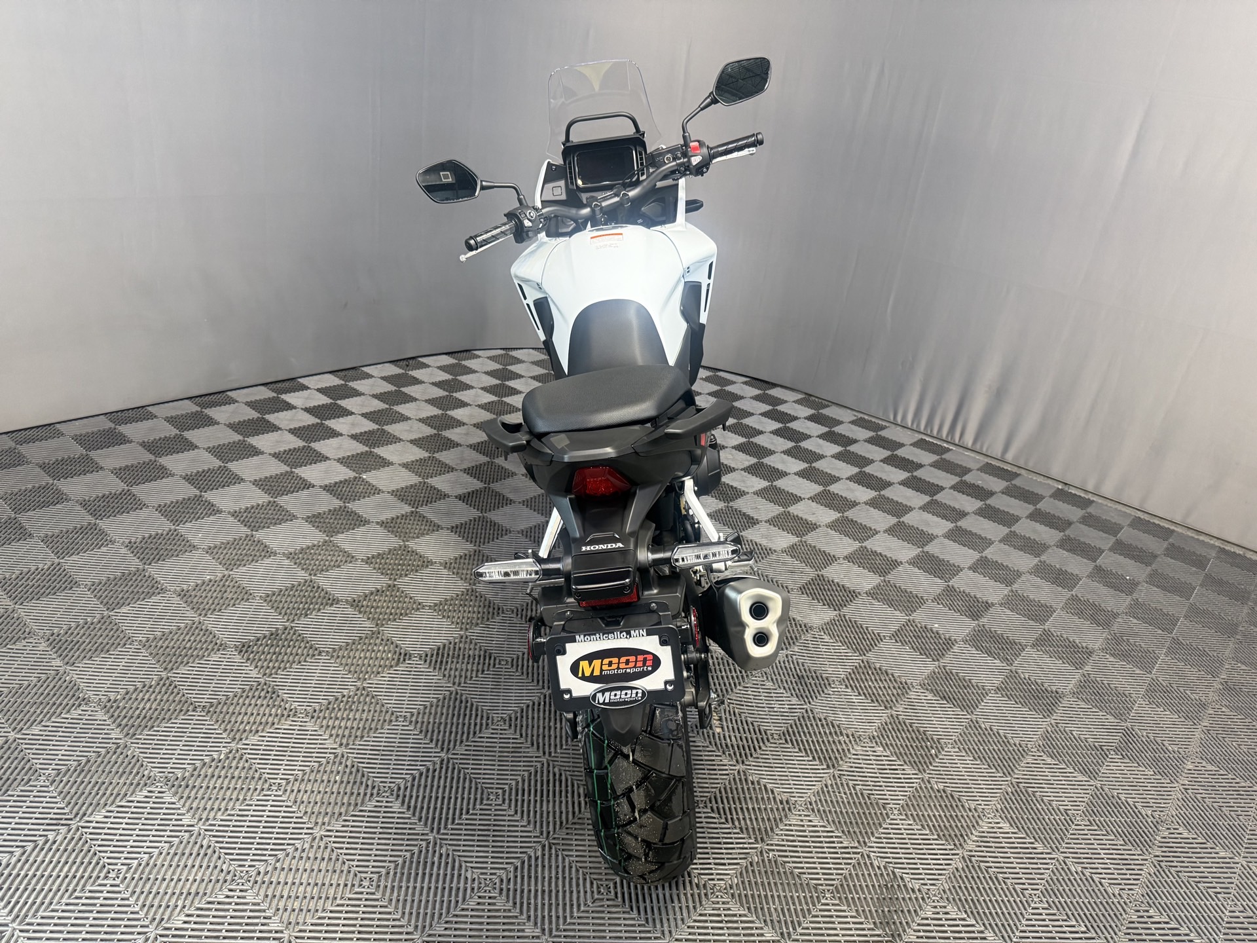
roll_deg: -8.3
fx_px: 872
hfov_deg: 71.6
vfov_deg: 56.8
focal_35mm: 24
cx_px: 628
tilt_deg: -23.7
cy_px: 472
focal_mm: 6.76
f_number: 1.78
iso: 320
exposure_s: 1/60
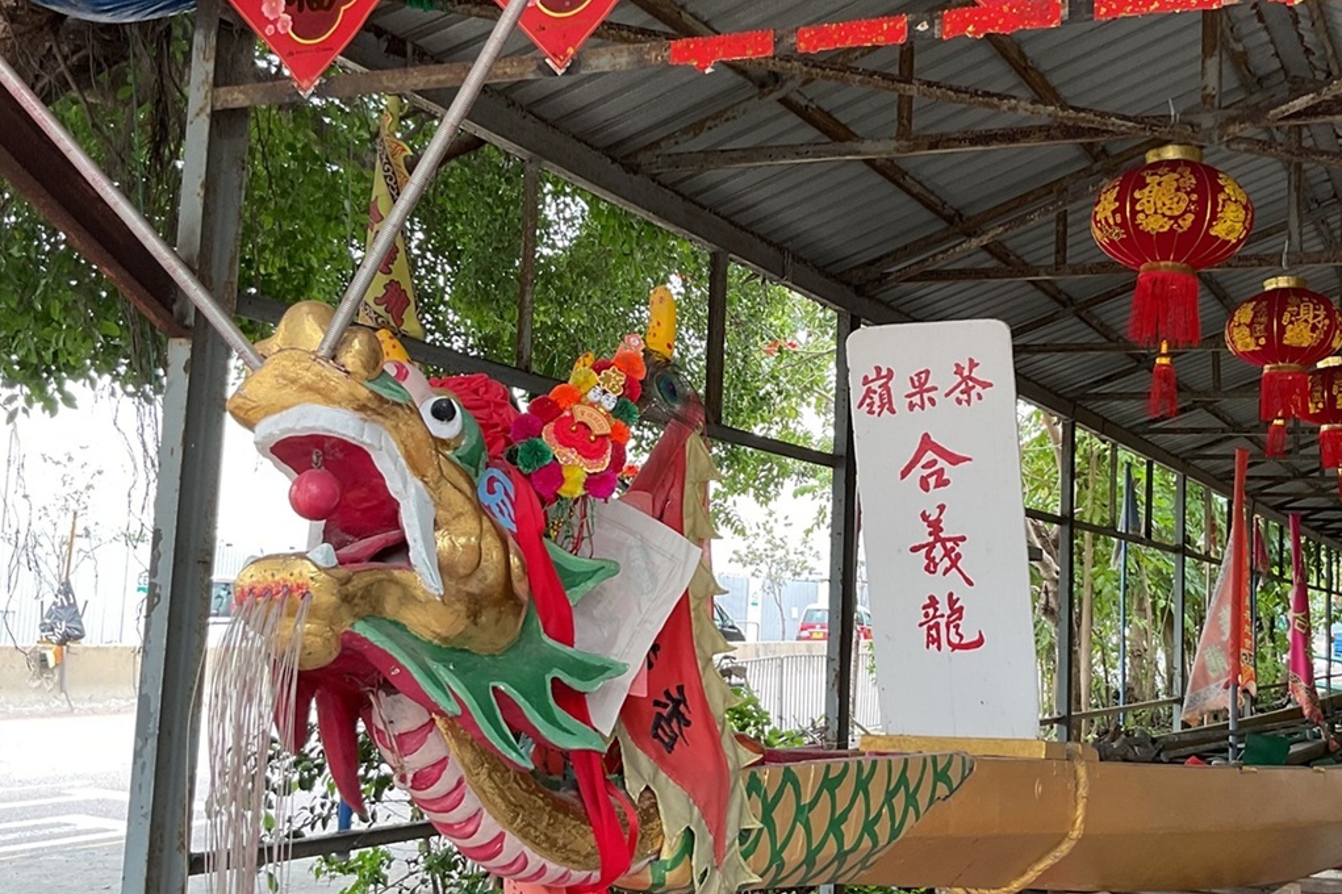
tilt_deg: +6.4
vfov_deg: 29.8
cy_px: 433
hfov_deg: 43.2
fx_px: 1677
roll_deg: -1.5
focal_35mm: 45
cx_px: 847
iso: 64
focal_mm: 3
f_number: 1.8
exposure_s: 1/120
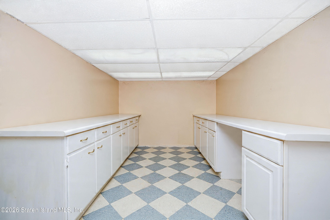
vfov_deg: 72.1
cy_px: 110
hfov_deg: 95.0
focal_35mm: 16
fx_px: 151
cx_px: 165
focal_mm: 16.5
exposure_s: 1/10
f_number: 4
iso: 50
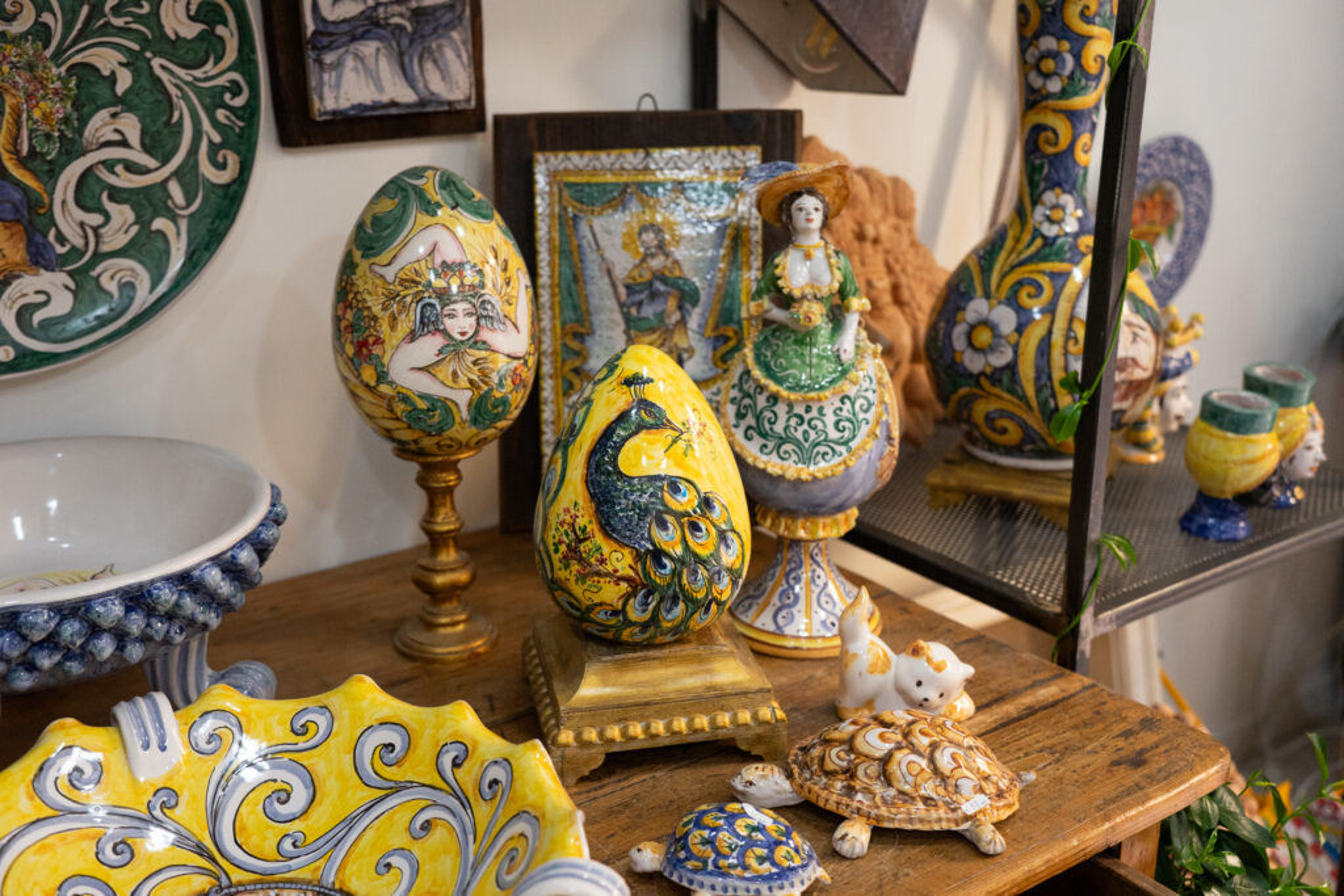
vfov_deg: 35.1
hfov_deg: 50.7
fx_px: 1419
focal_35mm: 38
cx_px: 672
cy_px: 448
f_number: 3.5
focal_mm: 38
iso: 1600
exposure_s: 1/250
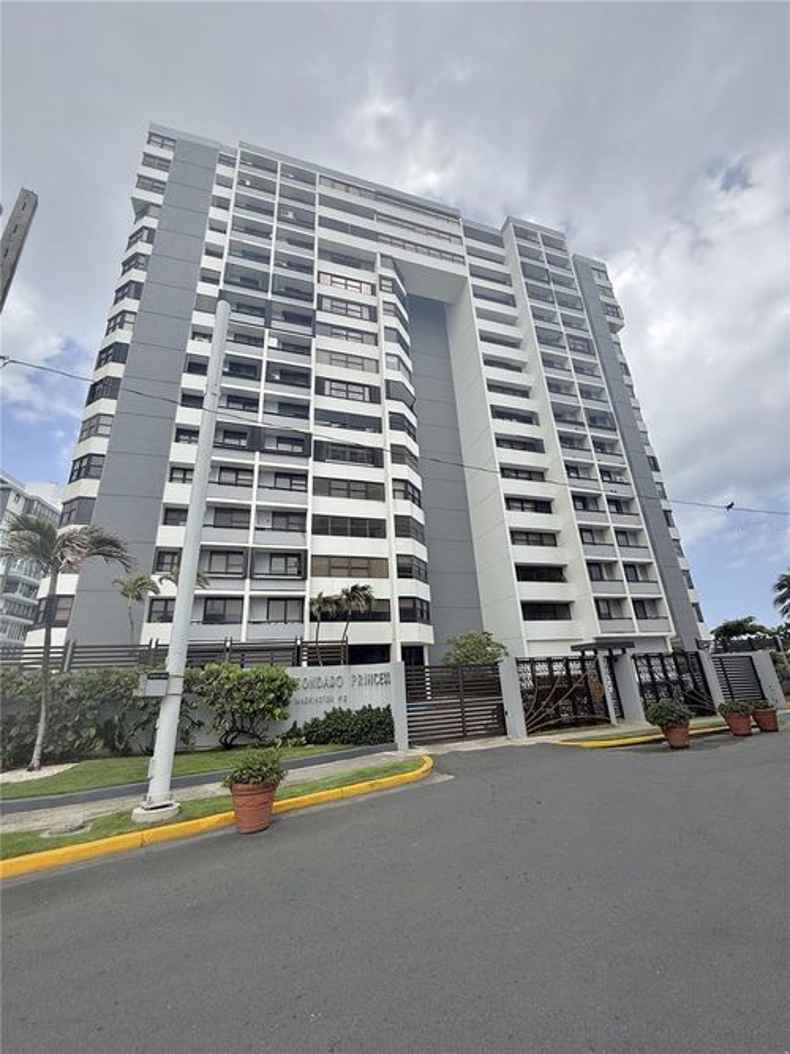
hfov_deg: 85.7
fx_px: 426
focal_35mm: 14
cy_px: 527
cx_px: 395
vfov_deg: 102.1
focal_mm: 2.22
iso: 50
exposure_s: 1/1105
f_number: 2.2
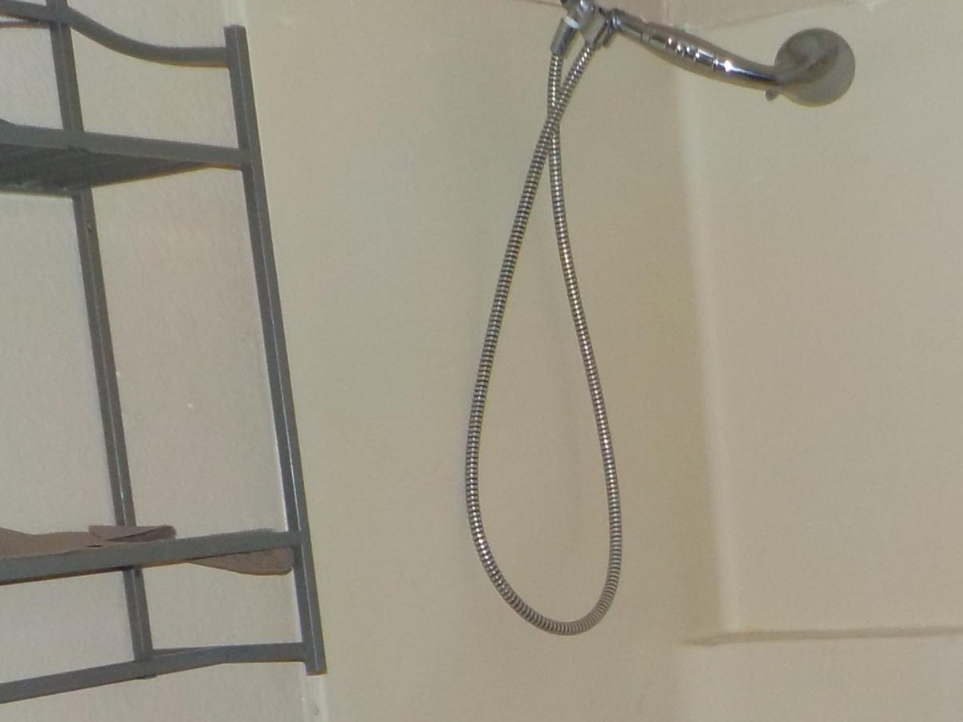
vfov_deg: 19.0
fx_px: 2086
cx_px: 888
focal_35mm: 75
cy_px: 749
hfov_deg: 25.1
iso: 200
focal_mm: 4.1
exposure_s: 1/30
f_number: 3.3
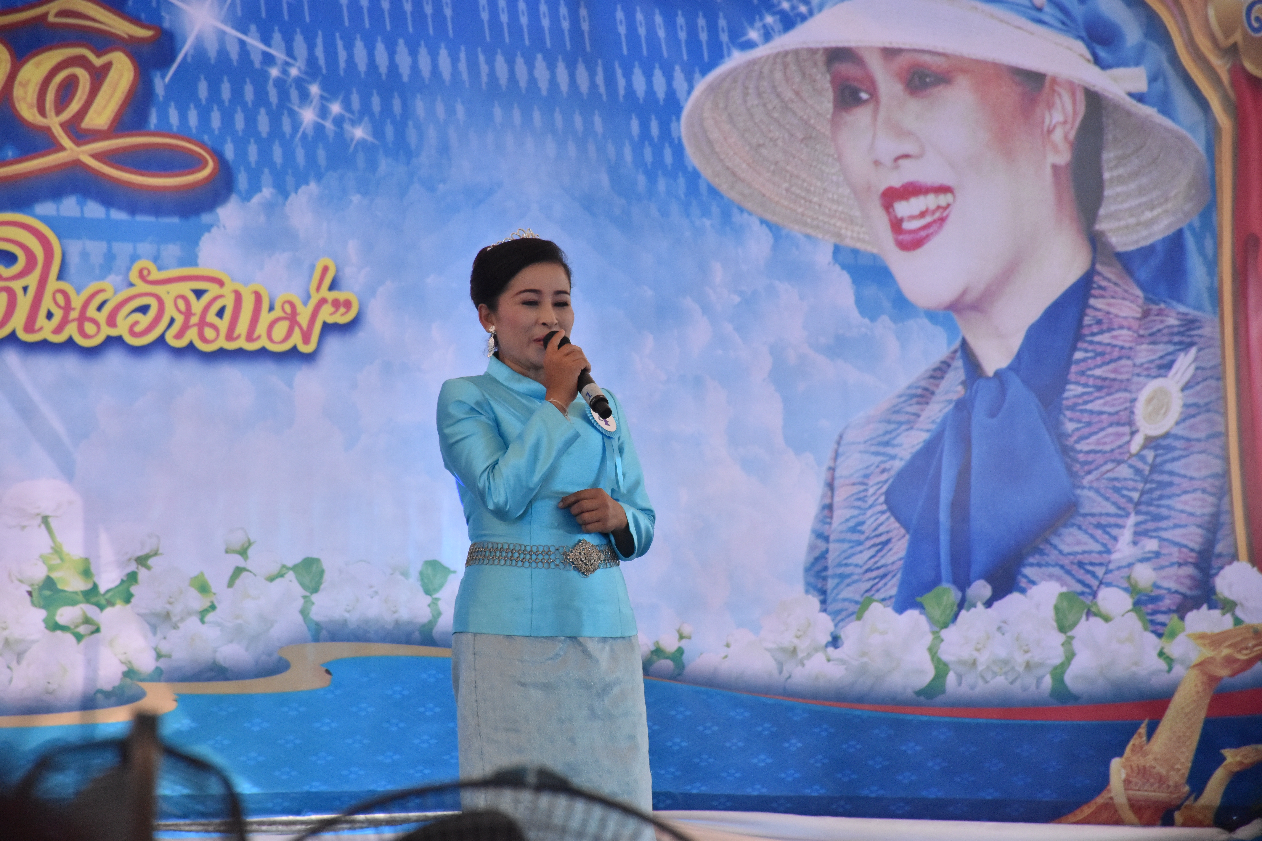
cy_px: 420
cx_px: 631
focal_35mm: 210
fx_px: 7361
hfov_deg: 9.8
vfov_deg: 6.5
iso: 1600
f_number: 5.6
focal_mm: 140
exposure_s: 1/3200
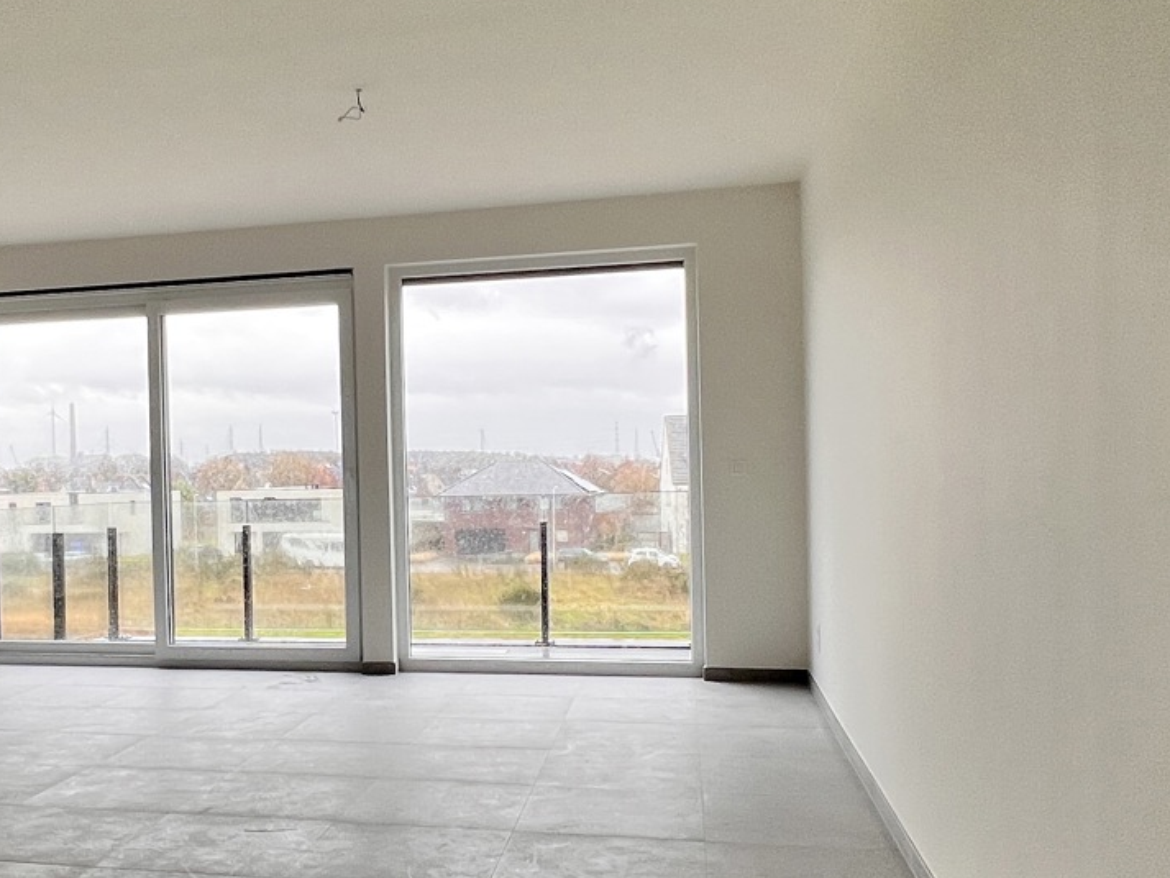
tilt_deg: -2.4
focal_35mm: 35
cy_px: 501
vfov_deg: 40.6
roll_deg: +0.9
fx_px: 1183
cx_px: 345
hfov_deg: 51.1
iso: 64
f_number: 1.8
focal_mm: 1.57
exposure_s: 1/99
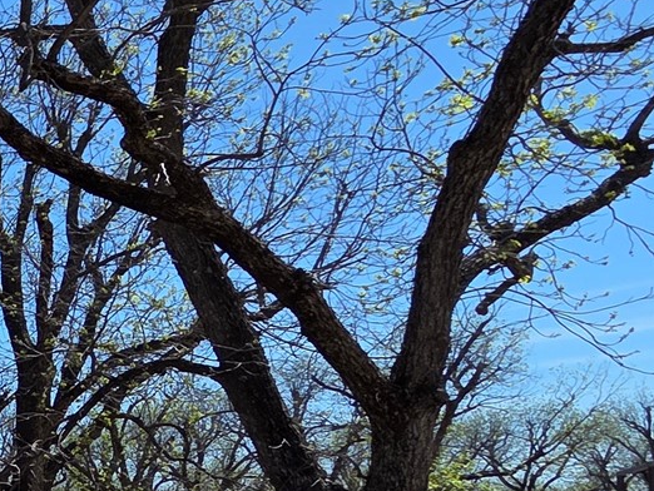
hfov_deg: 20.7
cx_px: -594
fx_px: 964
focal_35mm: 51
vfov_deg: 26.5
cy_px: 527
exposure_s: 1/2259
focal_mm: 2.2
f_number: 2.2
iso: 50
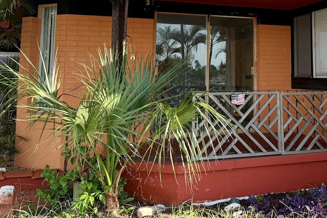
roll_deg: +0.9
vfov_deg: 28.9
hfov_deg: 41.9
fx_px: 409
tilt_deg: +6.3
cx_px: 257
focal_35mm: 45
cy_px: 32
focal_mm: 6.76
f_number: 1.78
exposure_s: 1/1618
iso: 80
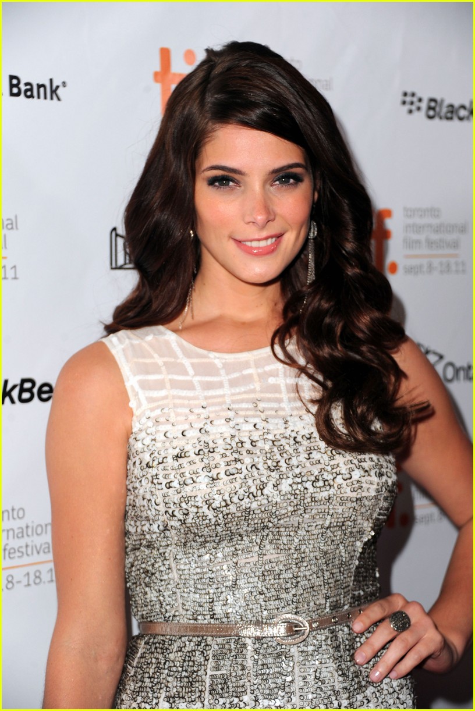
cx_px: 238
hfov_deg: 14.0
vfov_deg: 20.8
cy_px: 356
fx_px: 1937
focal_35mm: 98
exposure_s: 1/125
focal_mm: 98
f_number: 5.3
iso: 800
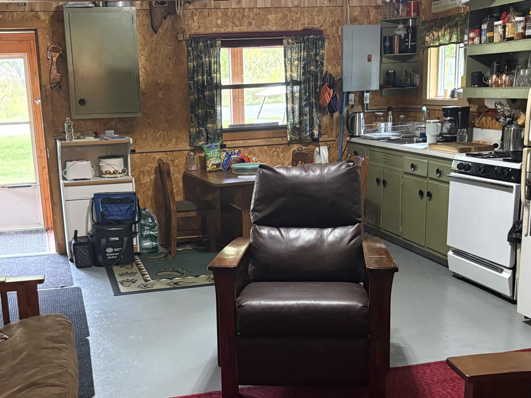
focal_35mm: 45
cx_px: 211
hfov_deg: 41.9
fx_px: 690
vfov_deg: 32.0
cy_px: 254
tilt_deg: -13.3
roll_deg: +2.9
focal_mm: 5.96
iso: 500
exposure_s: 1/40
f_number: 1.6
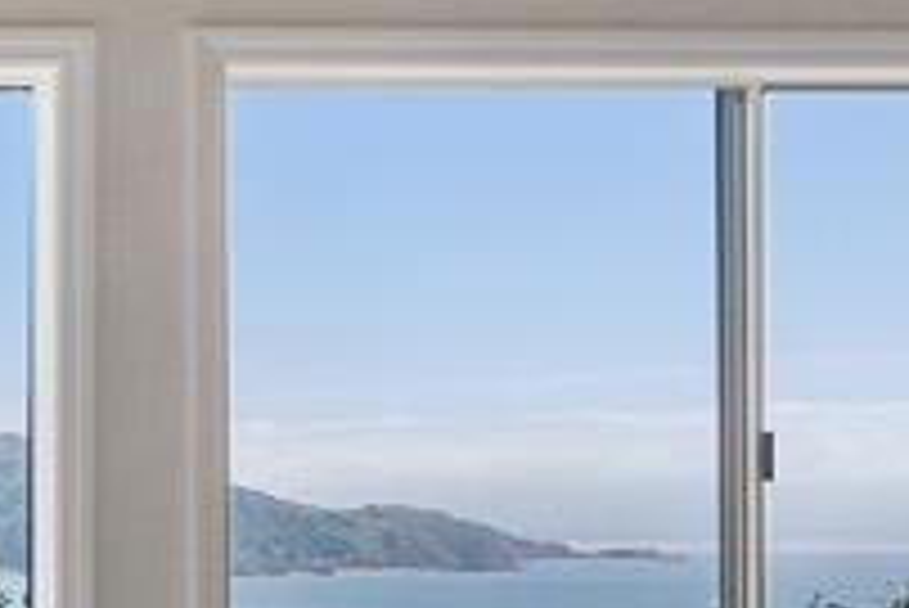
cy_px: 685
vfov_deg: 13.3
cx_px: -734
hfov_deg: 16.7
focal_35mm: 101
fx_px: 2552
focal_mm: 17
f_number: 8
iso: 400
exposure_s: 1/25
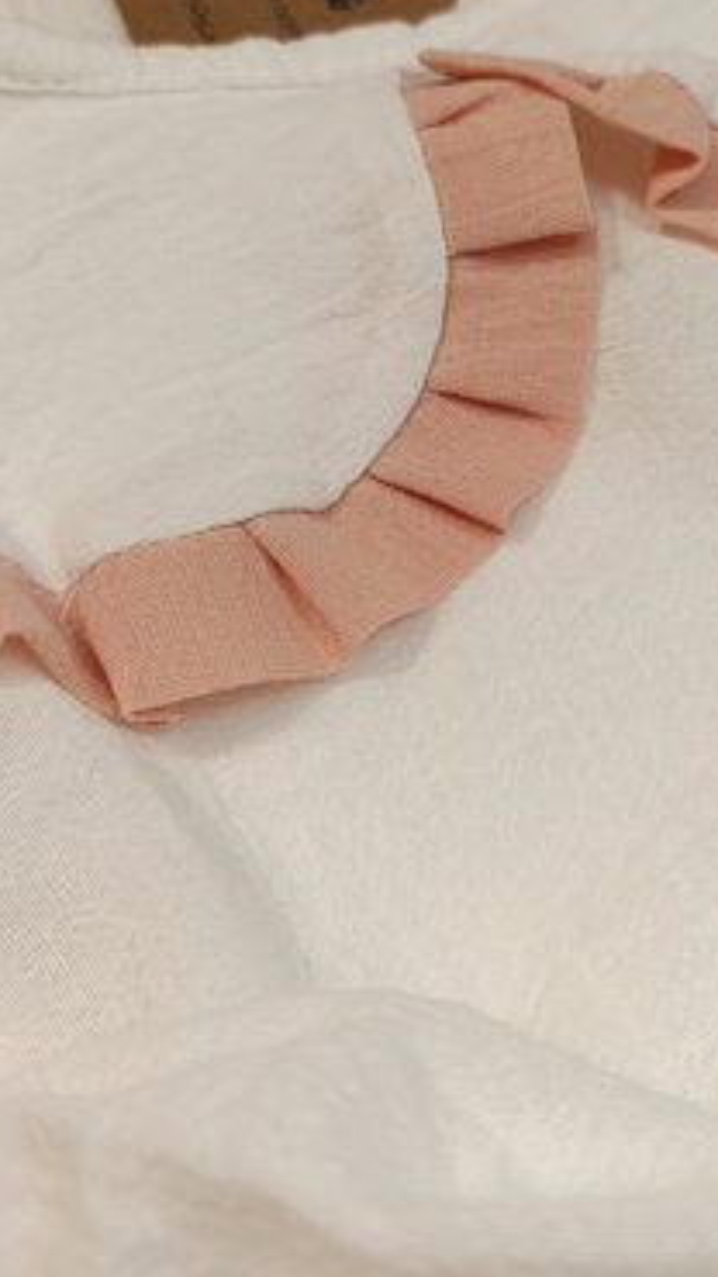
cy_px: 488
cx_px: 463
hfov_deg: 32.6
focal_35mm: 36
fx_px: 1219
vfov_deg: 54.7
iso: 640
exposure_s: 1/100
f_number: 1.6
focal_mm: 6.14
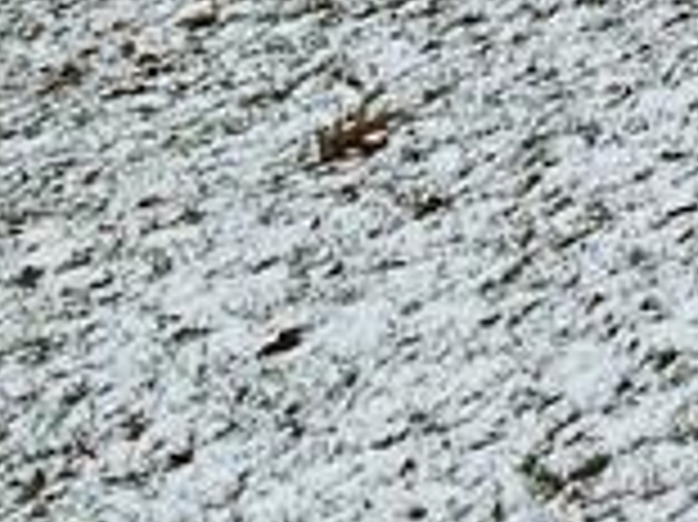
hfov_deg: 12.4
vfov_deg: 12.8
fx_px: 1733
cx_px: 1972
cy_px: -770
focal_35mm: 86
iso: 50
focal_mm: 2.2
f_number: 2.2
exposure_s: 1/209
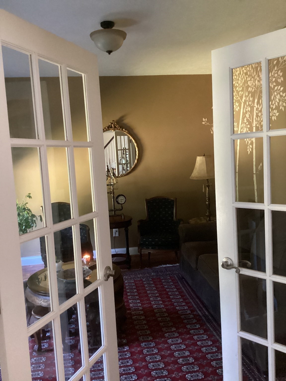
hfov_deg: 45.4
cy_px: 190
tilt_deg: -6.0
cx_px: 143
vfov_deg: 58.4
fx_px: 341
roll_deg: +2.7
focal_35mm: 31
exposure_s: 1/20
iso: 640
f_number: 2.4
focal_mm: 3.3
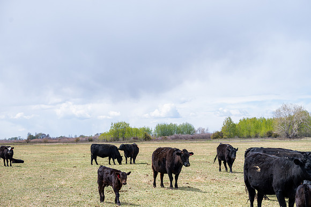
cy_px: 104
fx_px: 613
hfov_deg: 28.4
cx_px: 156
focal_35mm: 71
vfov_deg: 19.2
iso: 125
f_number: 4.5
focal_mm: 71
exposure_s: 1/800
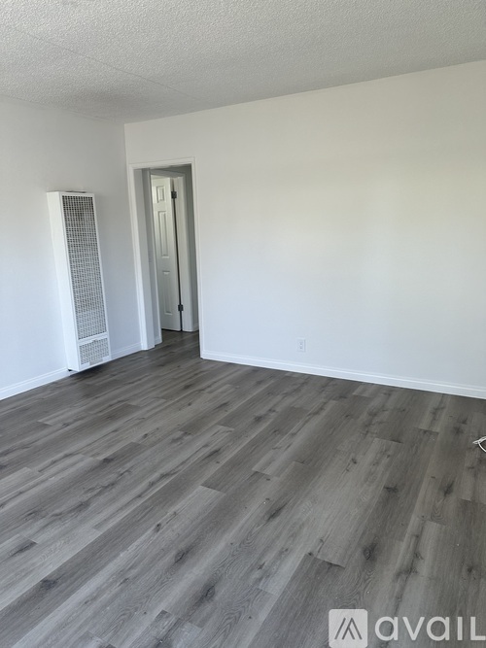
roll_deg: +0.3
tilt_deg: -10.8
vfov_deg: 71.6
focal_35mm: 24
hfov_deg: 56.8
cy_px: 324
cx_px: 243
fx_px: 449
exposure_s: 1/121
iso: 80
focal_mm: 6.86
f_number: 1.78
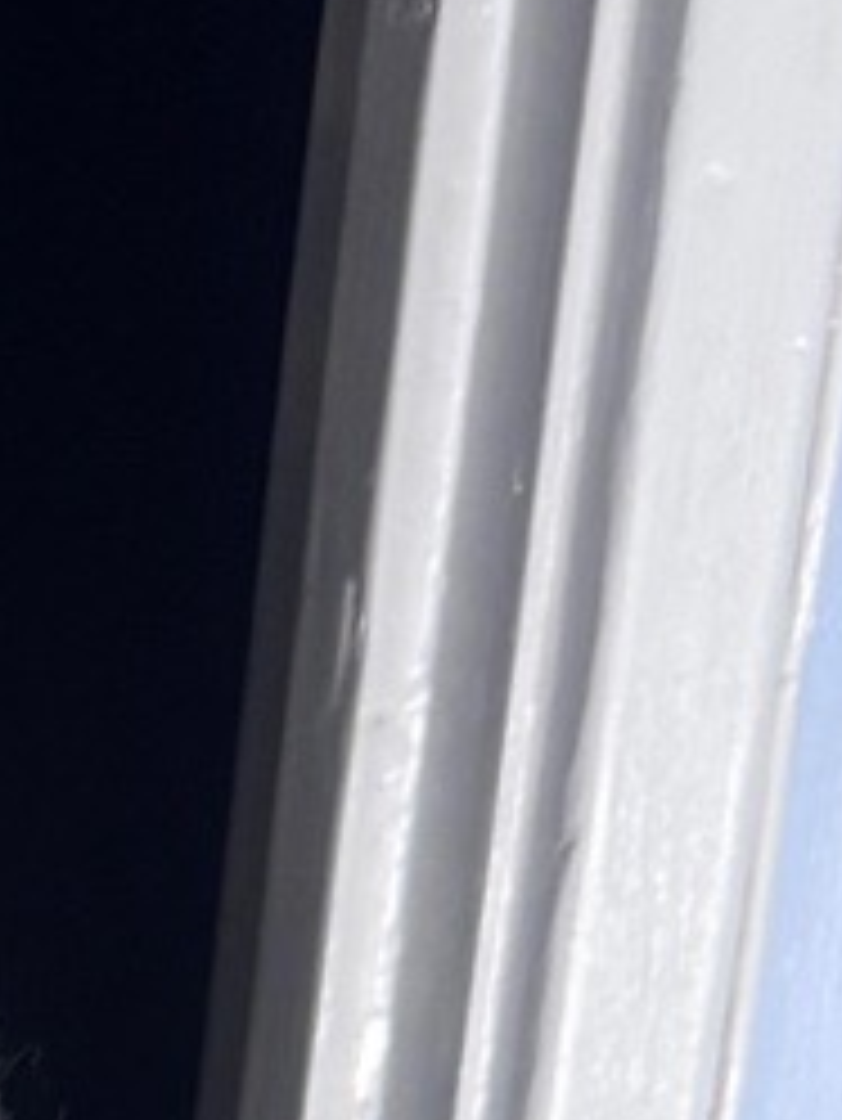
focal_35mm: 154
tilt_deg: -17.5
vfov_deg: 11.1
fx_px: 4990
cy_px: 2519
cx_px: -1531
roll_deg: -1.0
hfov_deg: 8.4
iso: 250
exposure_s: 1/60
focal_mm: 6.76
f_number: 1.78
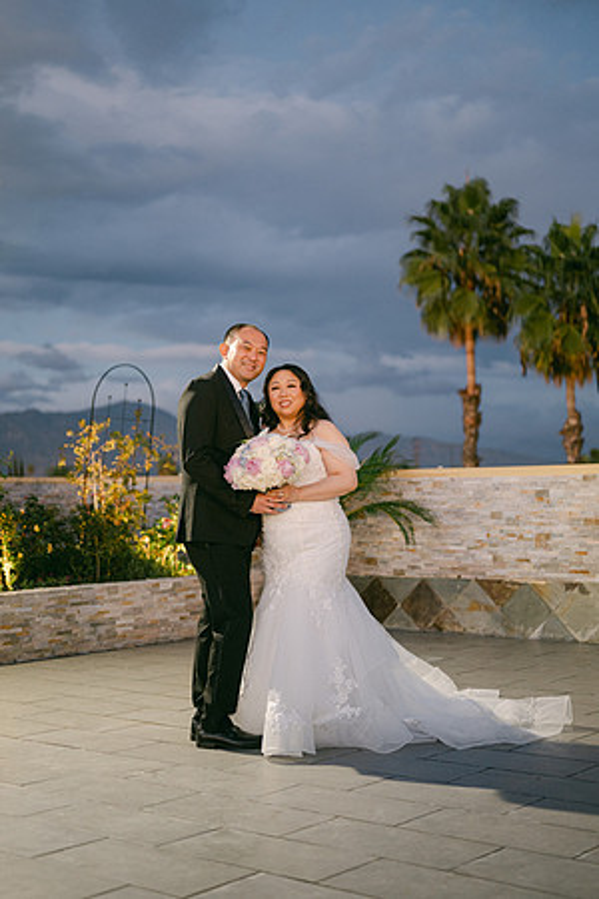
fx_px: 1248
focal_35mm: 50
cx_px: 300
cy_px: 450
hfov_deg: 27.0
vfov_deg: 39.6
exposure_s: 1/60
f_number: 1.8
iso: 640
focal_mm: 50
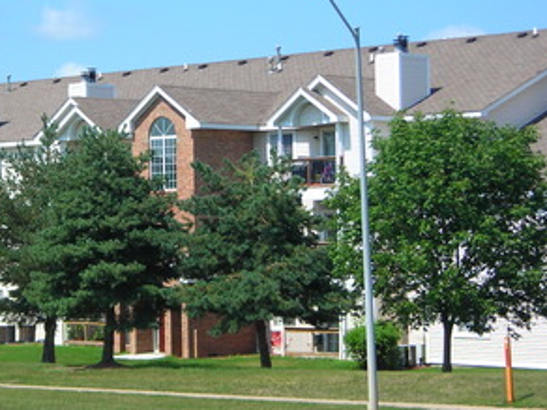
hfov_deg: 14.5
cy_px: 140
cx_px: 122
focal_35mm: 135
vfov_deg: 11.0
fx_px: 2133
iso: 50
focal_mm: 12.7
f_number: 8.4
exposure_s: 1/129
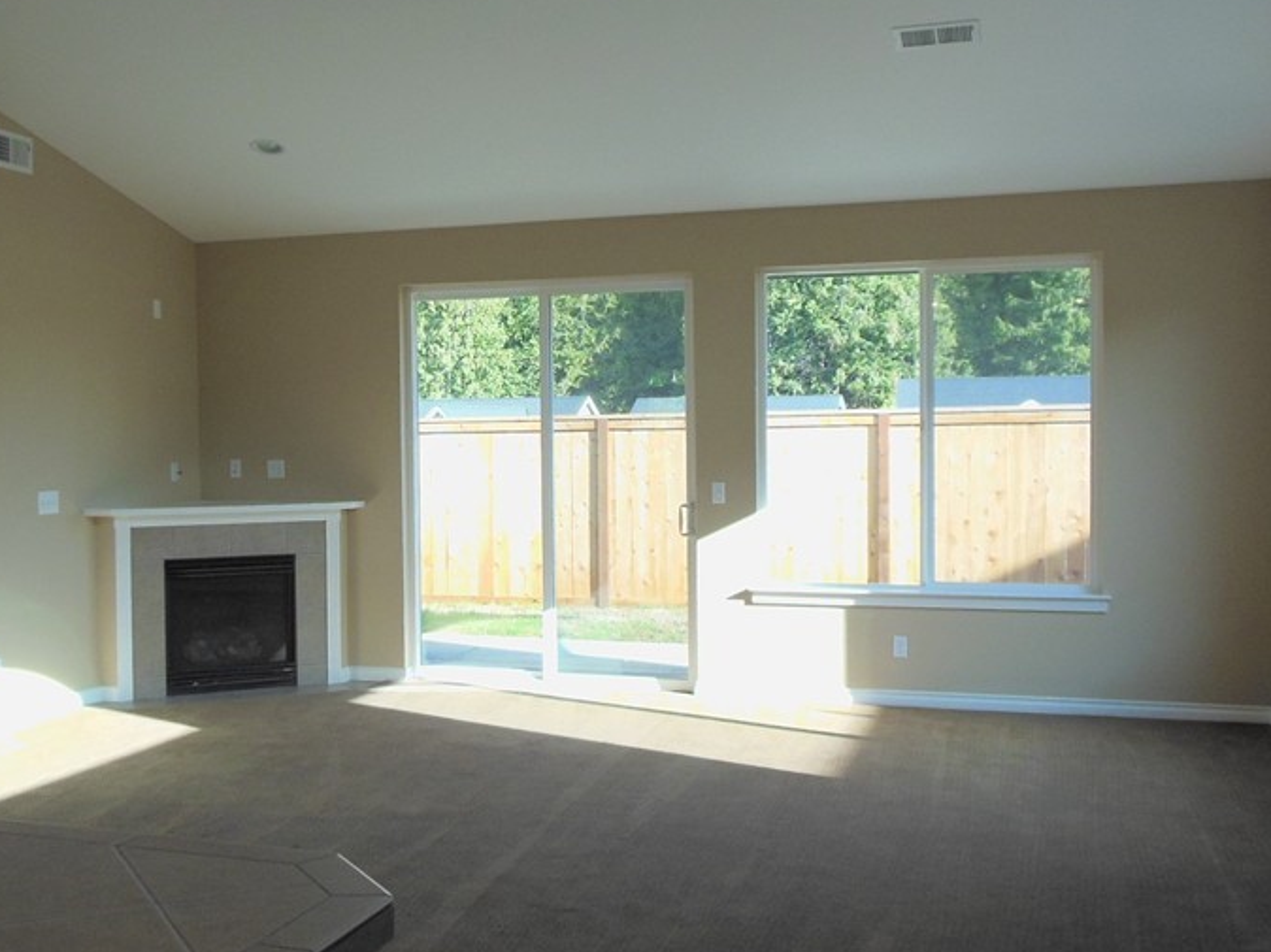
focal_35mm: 38
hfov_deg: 48.7
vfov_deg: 37.7
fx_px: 1395
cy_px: 484
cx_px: 519
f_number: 3.2
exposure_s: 1/160
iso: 125
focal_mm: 4.5
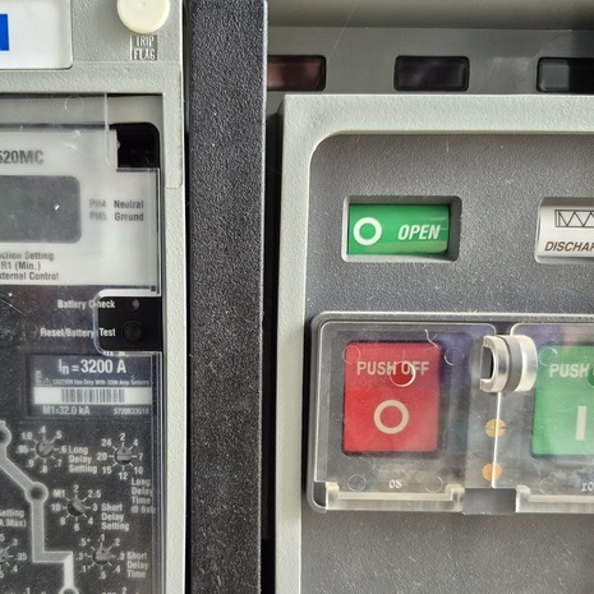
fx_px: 679
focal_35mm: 35
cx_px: 235
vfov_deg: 46.8
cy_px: 374
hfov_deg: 46.9
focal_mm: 5.4
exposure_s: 1/120
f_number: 1.8
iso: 400
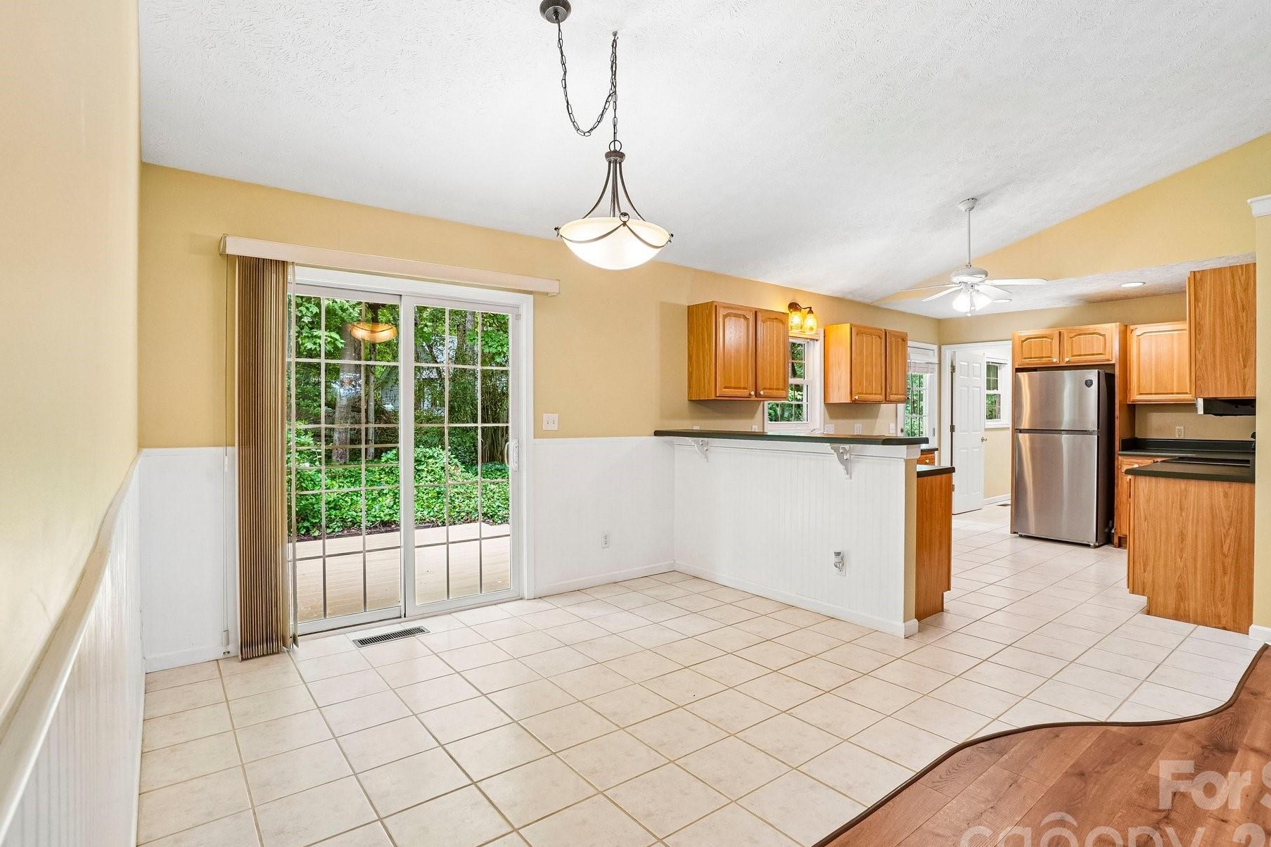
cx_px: 663
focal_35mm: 17
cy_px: 418
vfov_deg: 70.4
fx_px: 600
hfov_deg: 93.2
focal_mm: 10
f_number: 8
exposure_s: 1/20
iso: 400
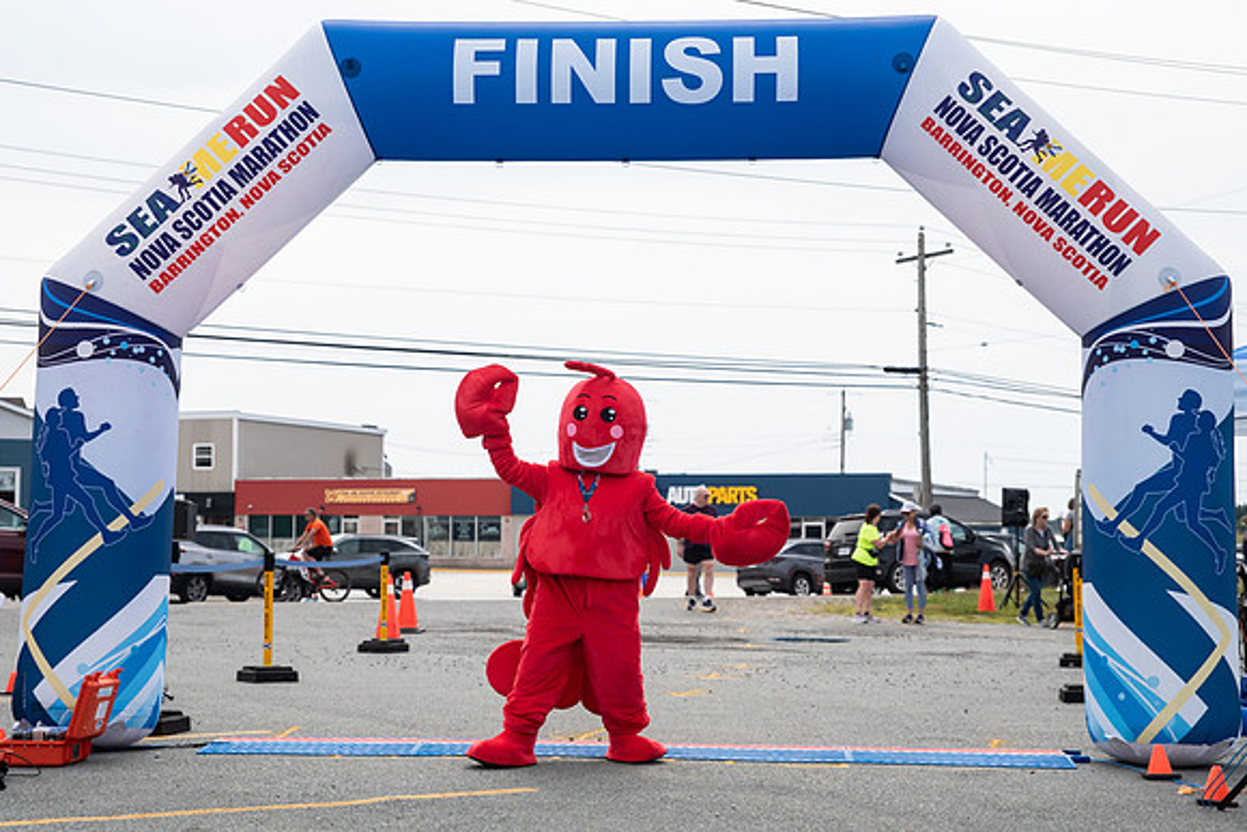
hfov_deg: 32.9
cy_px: 430
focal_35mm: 61
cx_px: 582
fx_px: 2113
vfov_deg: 22.3
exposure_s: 1/4000
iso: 800
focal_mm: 56
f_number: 4
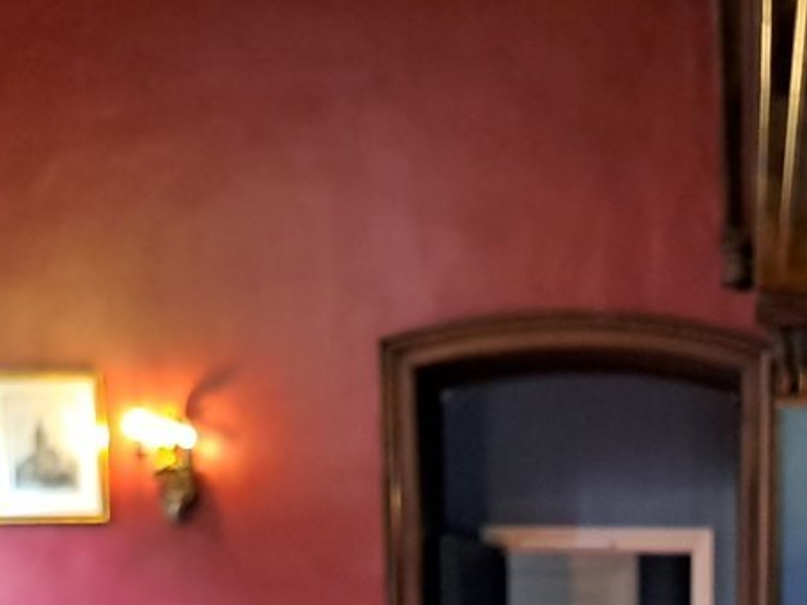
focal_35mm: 66
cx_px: 763
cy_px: 786
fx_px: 1538
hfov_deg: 28.0
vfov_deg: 20.3
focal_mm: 4.65
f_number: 1.8
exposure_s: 1/25
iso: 400
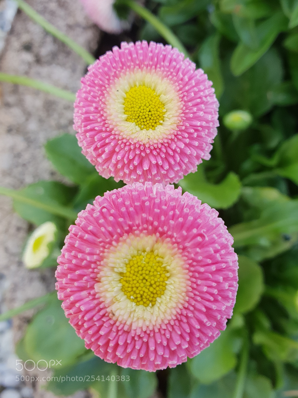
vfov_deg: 67.3
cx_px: 149
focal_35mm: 26
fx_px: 298
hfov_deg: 53.1
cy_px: 199
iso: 50
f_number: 2.4
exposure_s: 1/152
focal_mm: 4.3
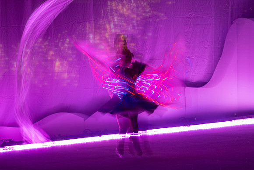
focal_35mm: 264
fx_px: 1866
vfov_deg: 5.2
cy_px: 127
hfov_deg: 7.8
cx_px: 210
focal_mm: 160
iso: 100
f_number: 4.5
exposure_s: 1/5
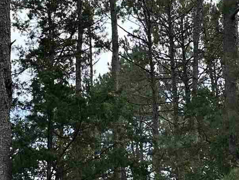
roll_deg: +1.8
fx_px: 850
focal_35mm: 123
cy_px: 46
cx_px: 120
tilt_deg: +21.1
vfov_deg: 12.0
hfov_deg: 16.0
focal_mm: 6.86
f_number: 1.78
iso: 80
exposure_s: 1/1880
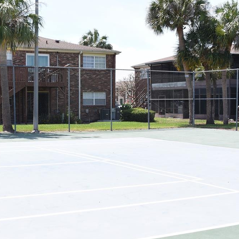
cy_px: 110
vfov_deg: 31.1
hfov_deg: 29.6
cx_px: 18
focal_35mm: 55
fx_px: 430
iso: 100
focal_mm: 18
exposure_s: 1/200
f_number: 7.1
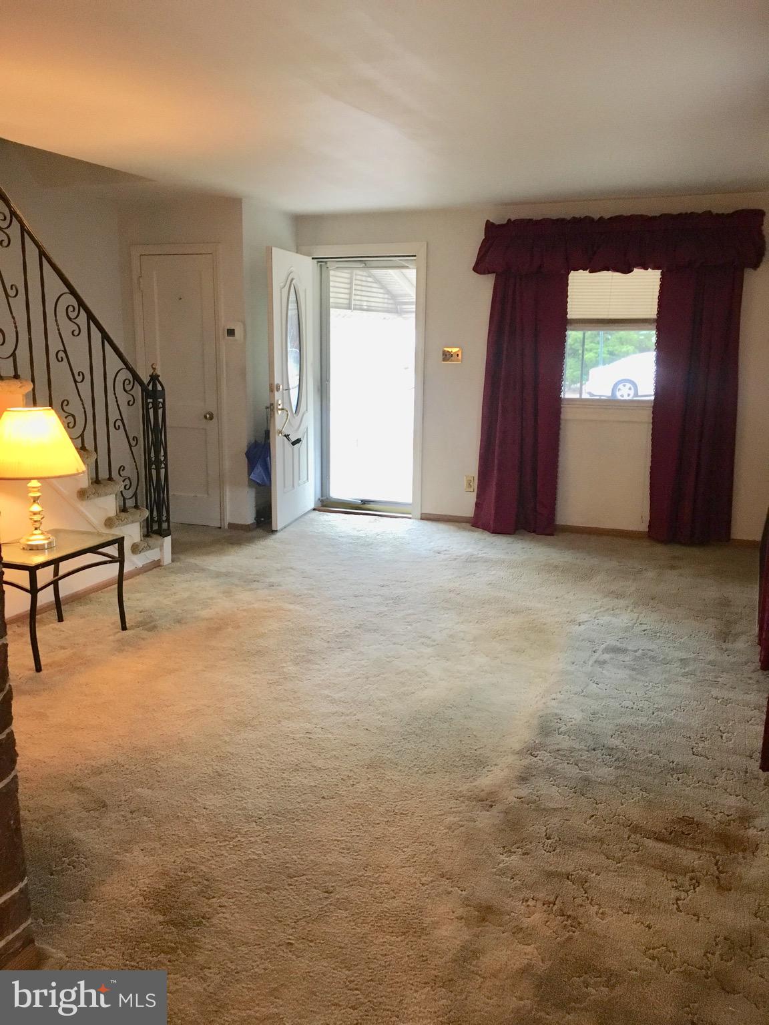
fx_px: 859
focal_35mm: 29
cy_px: 512
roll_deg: +0.2
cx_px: 384
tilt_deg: -11.4
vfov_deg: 61.7
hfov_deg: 48.2
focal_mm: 4.15
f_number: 2.2
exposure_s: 1/24
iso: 200
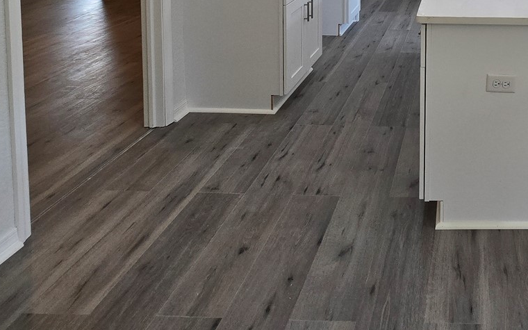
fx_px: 417
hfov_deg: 56.5
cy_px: -85
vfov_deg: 33.3
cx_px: 468
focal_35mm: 29
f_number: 2.2
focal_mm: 2.2
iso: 80
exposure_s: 1/120
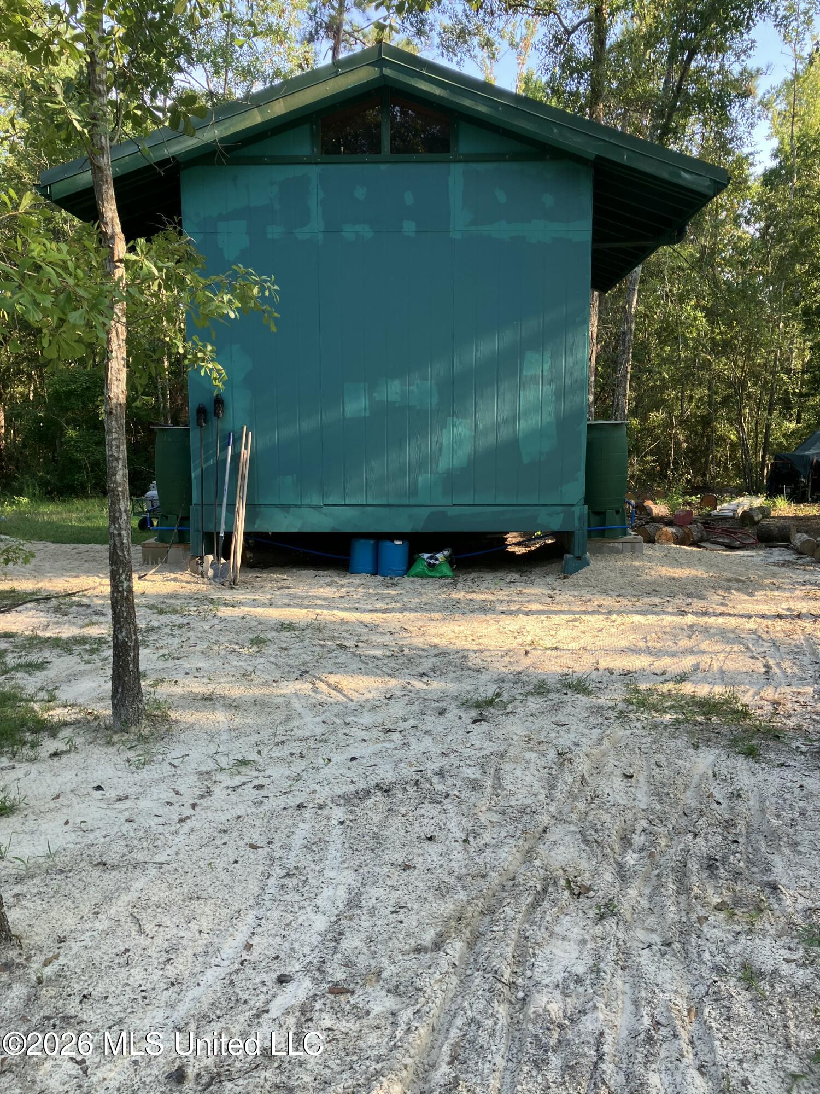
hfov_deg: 49.7
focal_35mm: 28
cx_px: 410
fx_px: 884
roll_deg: +1.5
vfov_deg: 63.4
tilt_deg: -6.0
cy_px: 547
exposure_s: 1/152
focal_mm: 3.99
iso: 25
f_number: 1.8
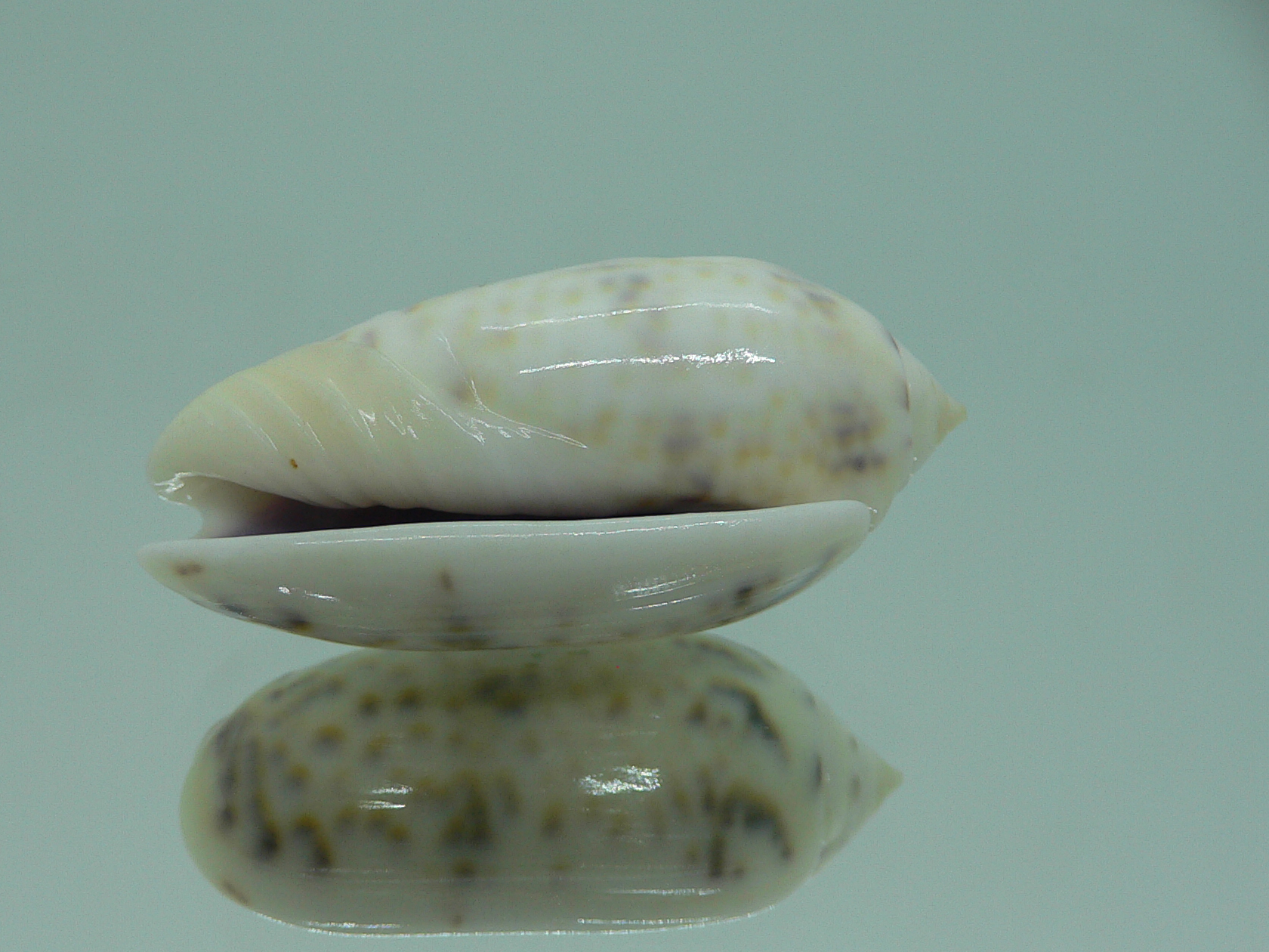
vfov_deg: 34.3
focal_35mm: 42
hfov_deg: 44.6
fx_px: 1540
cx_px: 533
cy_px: 555
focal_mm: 4.6
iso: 80
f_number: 2.8
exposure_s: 1/60
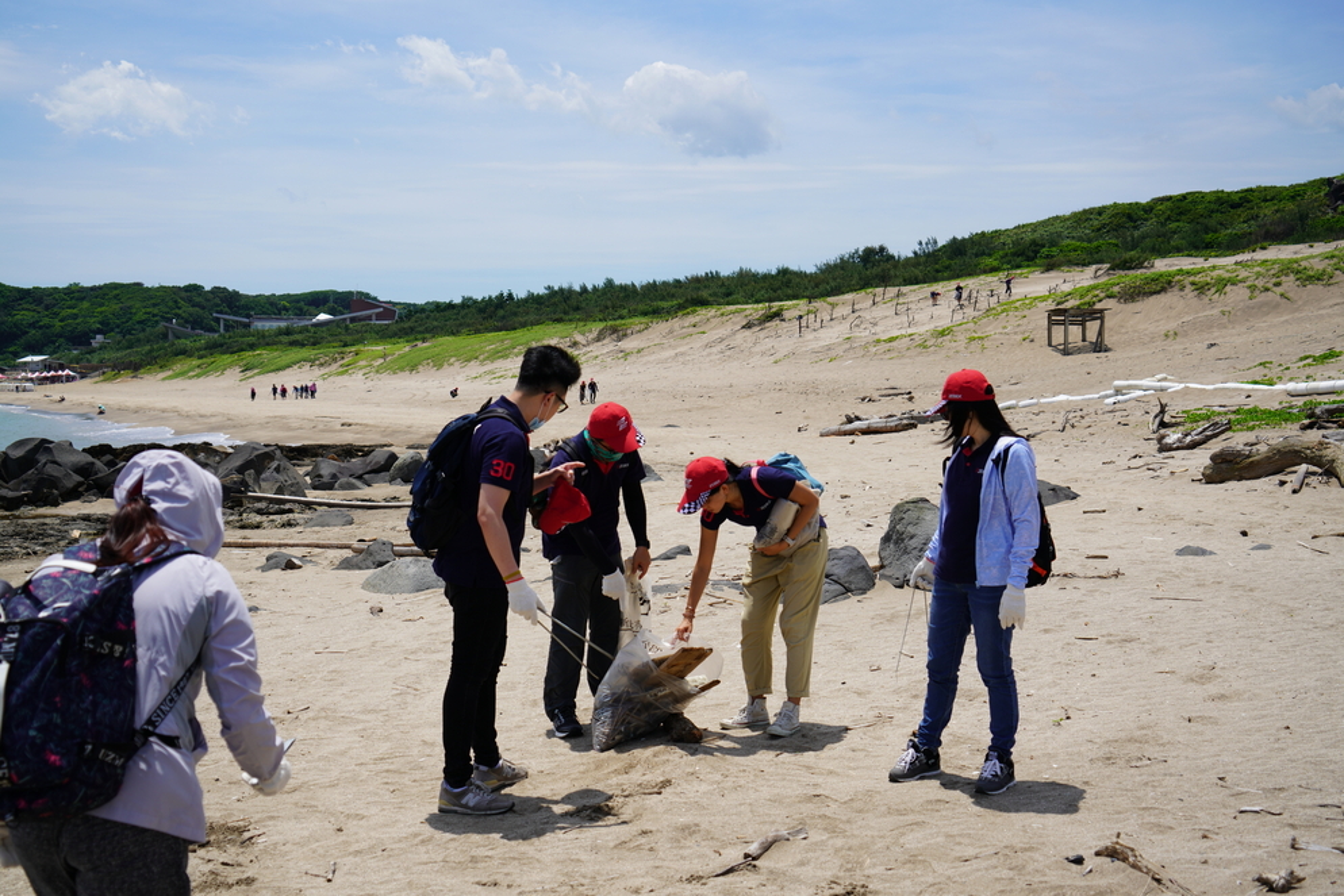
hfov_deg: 47.4
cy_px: 448
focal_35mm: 41
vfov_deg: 32.6
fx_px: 1531
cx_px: 672
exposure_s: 1/1000
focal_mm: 41
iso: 100
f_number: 5
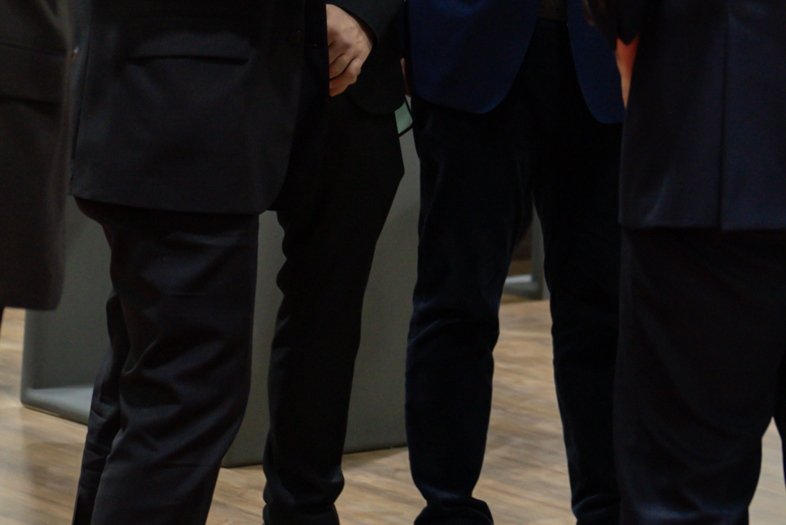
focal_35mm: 147
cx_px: 630
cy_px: -124
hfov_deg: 13.9
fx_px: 3212
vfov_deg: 9.2
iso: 1250
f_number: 2.8
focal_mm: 48
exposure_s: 1/80
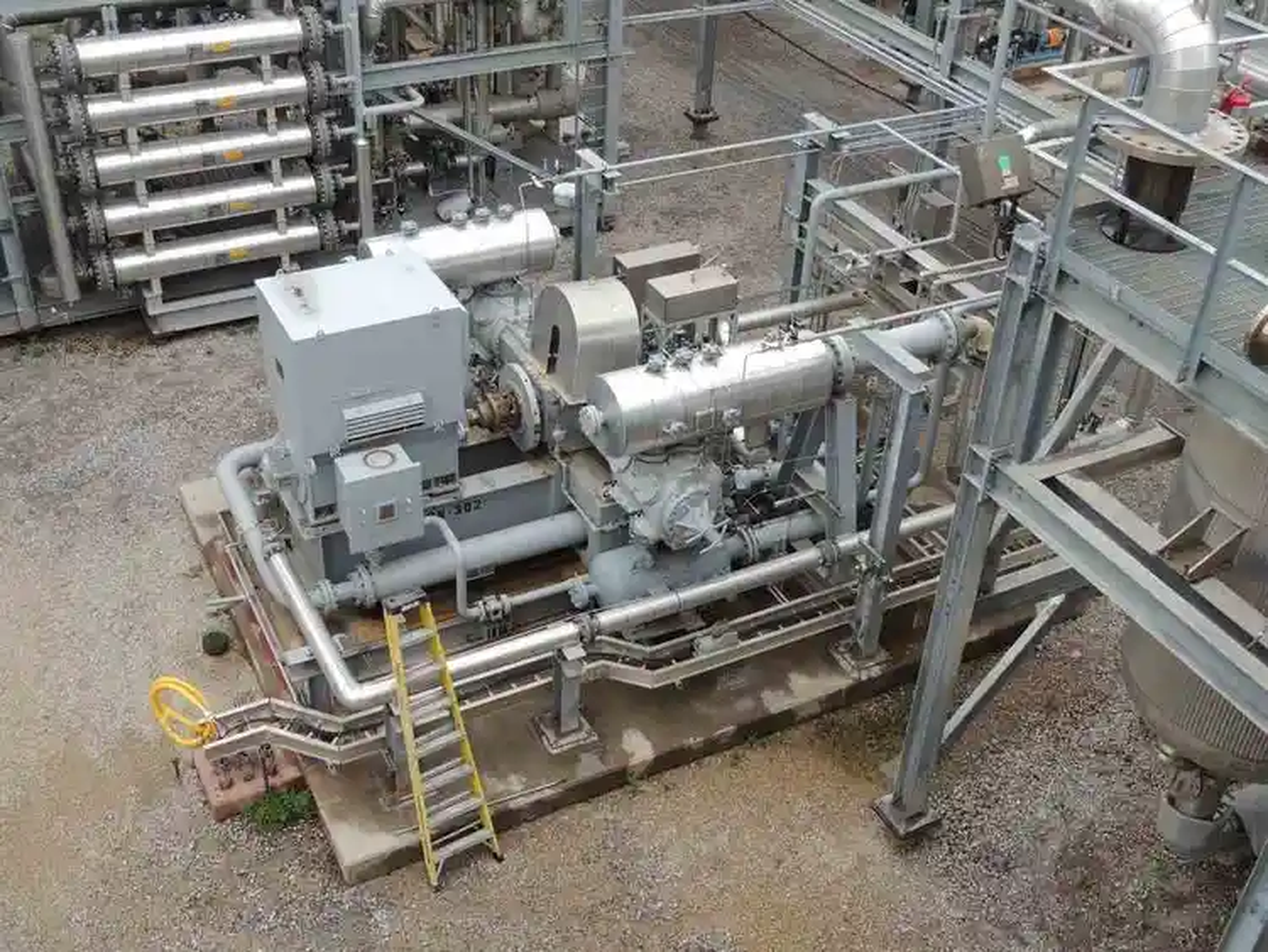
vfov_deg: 36.0
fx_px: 1466
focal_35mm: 40
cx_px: 634
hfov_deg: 46.8
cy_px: 476
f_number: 3.3
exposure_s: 1/320
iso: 100
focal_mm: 7.1
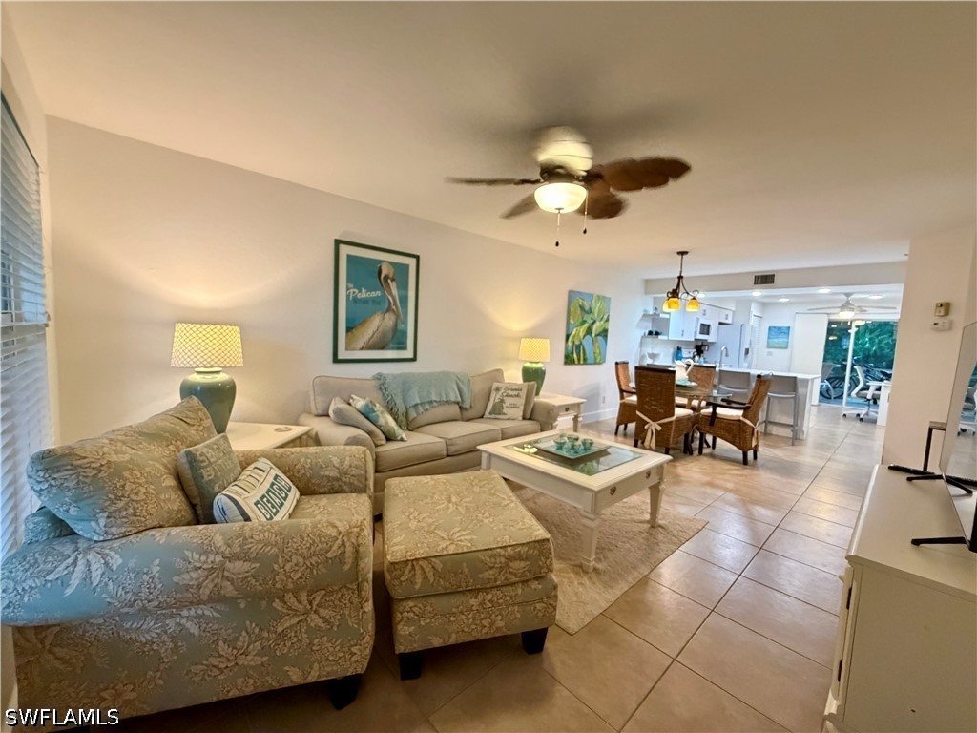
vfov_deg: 85.7
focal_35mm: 14
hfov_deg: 102.1
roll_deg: -2.6
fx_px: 395
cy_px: 366
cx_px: 488
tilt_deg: -4.8
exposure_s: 1/60
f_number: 2.2
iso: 640
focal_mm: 2.22
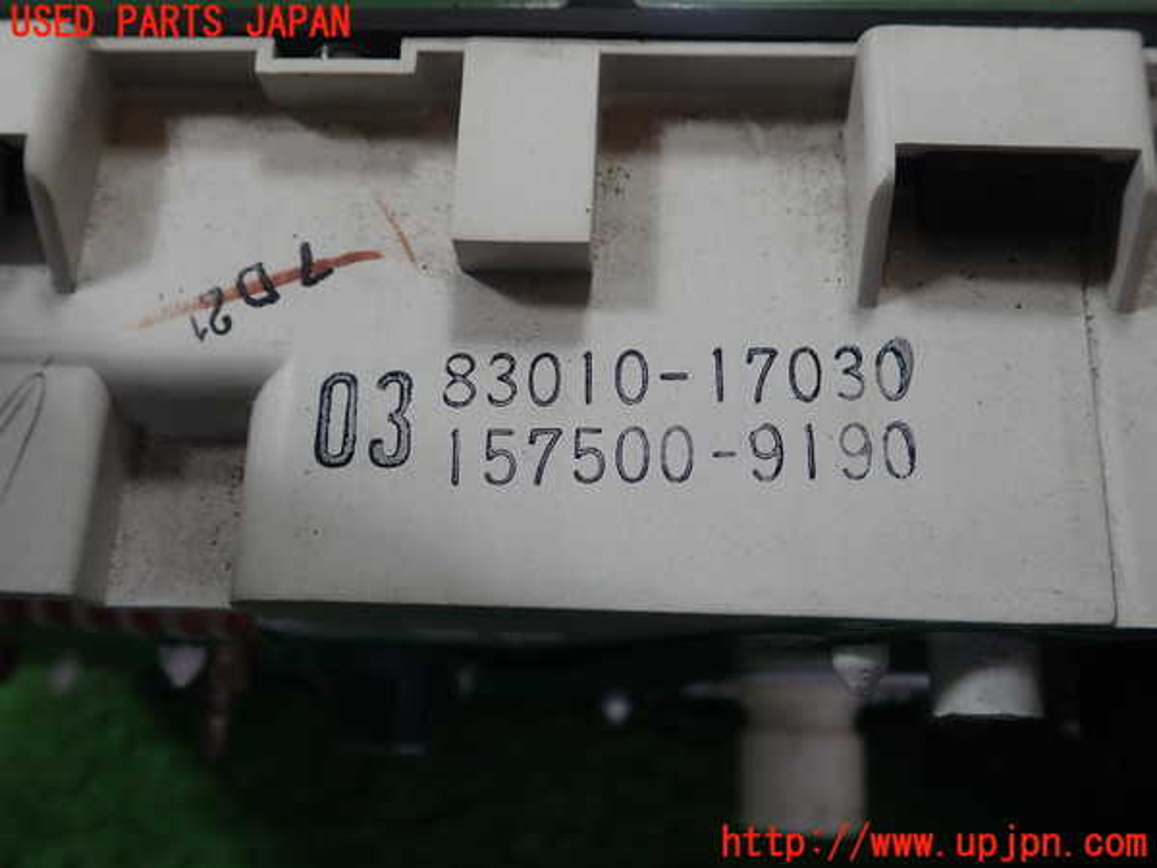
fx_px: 1003
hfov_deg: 60.0
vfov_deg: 46.8
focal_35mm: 30
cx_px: 578
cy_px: 434
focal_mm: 5.5
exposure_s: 1/160
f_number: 2.3
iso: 100
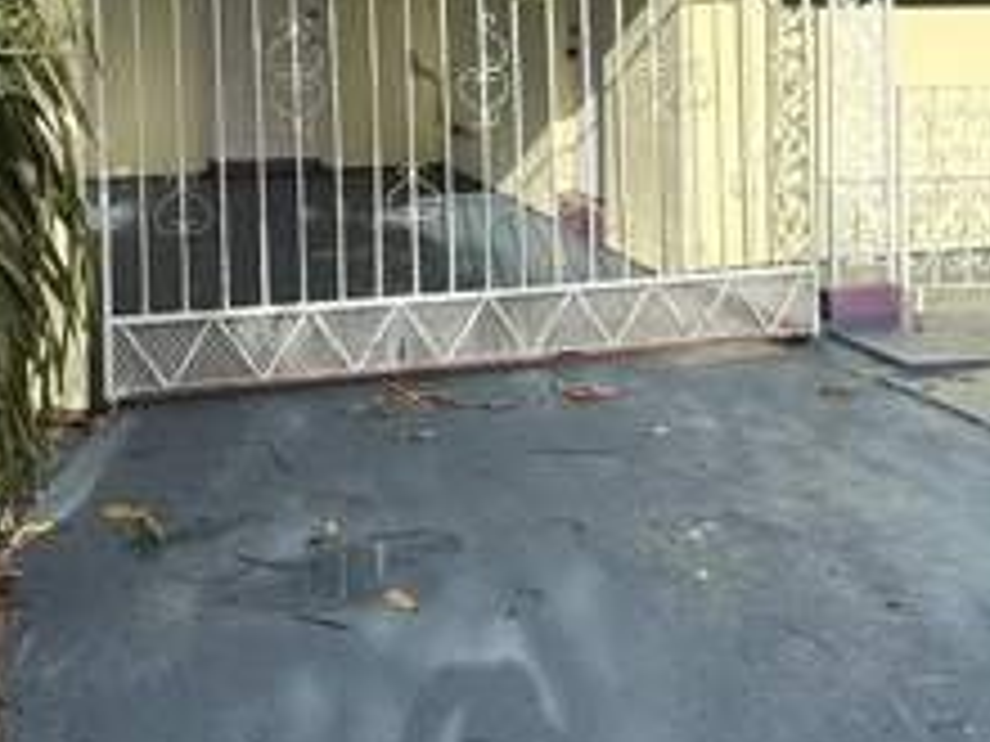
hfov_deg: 37.5
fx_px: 1459
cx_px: 490
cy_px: 31
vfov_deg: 27.2
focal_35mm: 51
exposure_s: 1/1656
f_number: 2.2
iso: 50
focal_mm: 2.22
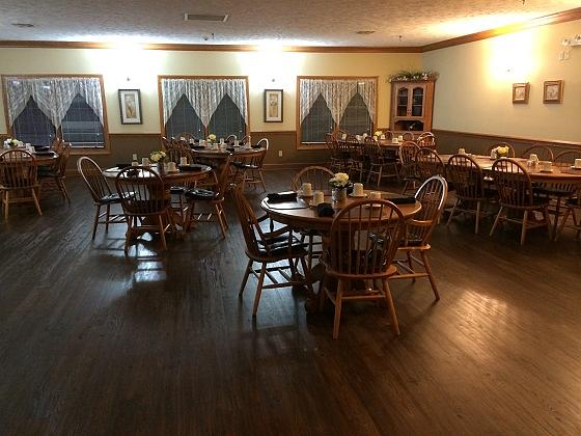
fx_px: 504
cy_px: 218
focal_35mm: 30
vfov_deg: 46.8
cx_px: 290
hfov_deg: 60.0
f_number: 2.2
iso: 320
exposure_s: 1/20
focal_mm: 4.12
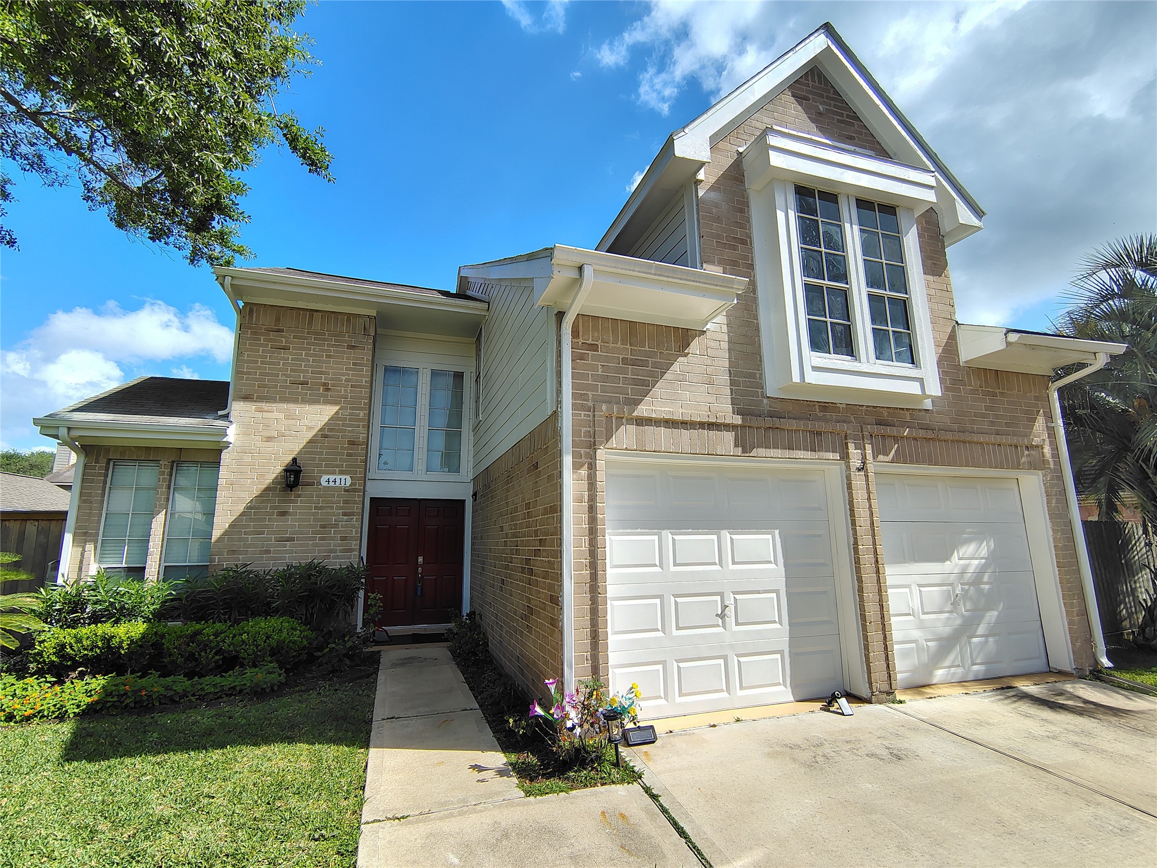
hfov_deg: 94.5
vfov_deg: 78.1
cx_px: 578
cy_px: 434
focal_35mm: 16
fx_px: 535
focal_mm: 2.13
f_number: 2.2
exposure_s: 1/649
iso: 100
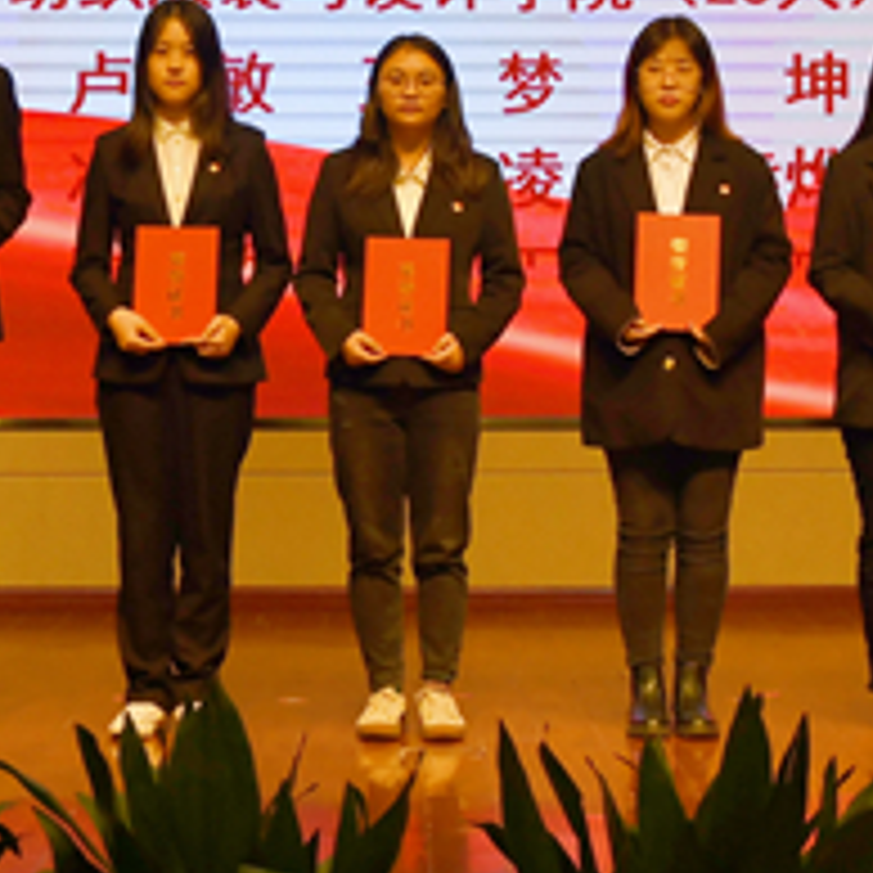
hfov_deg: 12.7
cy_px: 38
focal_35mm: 137
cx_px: 526
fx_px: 3909
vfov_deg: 12.6
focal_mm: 26
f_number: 5
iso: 400
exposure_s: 1/250
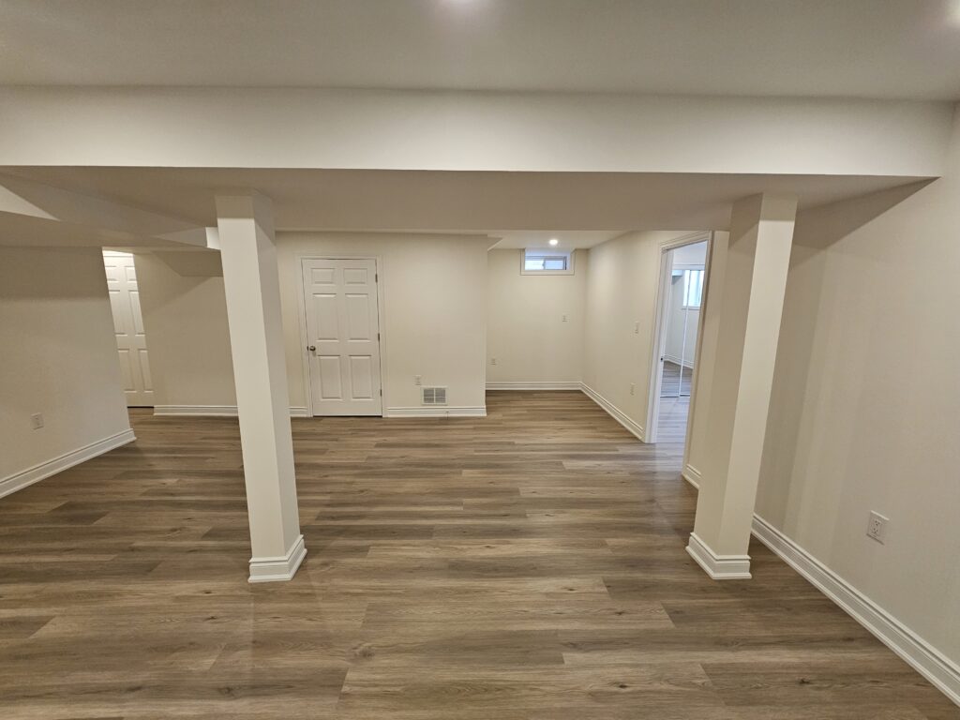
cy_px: 360
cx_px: 480
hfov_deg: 106.2
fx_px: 361
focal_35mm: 13
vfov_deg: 89.9
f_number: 2.2
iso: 200
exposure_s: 1/60
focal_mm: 2.2
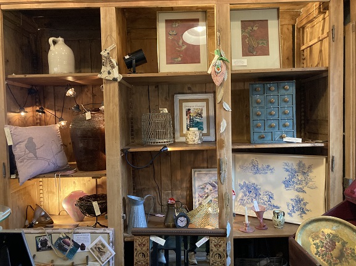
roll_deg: +1.0
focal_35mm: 28
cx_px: 178
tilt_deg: -3.8
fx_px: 288
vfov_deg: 49.7
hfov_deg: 63.5
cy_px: 133
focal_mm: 3.99
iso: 320
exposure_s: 1/60
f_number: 1.8
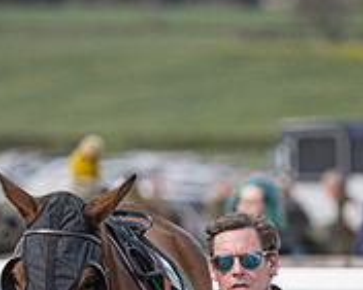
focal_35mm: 652
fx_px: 7009
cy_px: 370
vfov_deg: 2.4
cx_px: 247
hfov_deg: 3.0
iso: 100
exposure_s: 1/1000
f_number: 2.8
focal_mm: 160
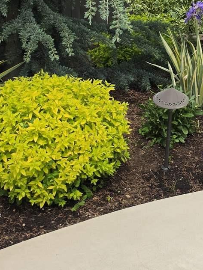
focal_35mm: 84
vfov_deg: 21.8
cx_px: 279
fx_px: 657
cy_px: -41
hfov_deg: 16.4
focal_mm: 6.5
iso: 64
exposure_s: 1/6352
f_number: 1.4
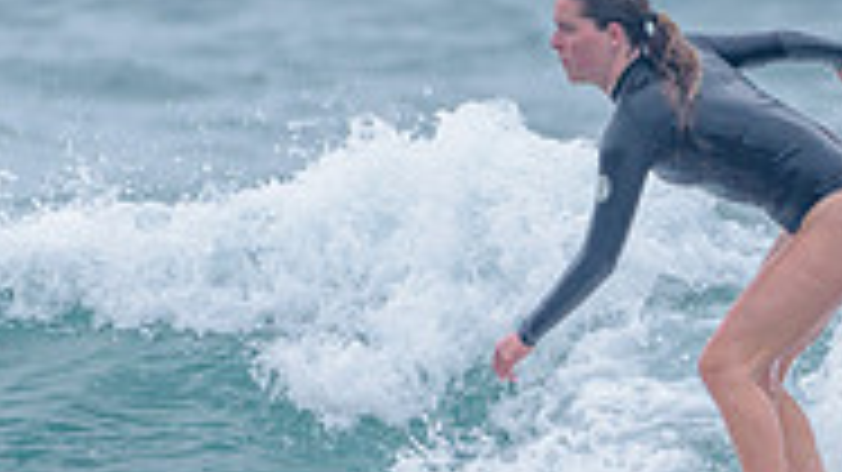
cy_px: 425
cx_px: 539
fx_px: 44455
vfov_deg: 0.6
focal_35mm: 1992
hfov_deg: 1.1
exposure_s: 1/2000
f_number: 5.6
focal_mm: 500
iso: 220
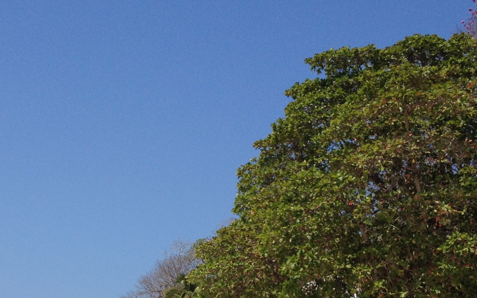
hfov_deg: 27.2
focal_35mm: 75
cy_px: 317
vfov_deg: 16.9
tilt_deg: +1.5
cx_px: 140
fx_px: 975
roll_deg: -1.0
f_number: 2.4
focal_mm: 4.28
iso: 50
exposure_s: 1/2907
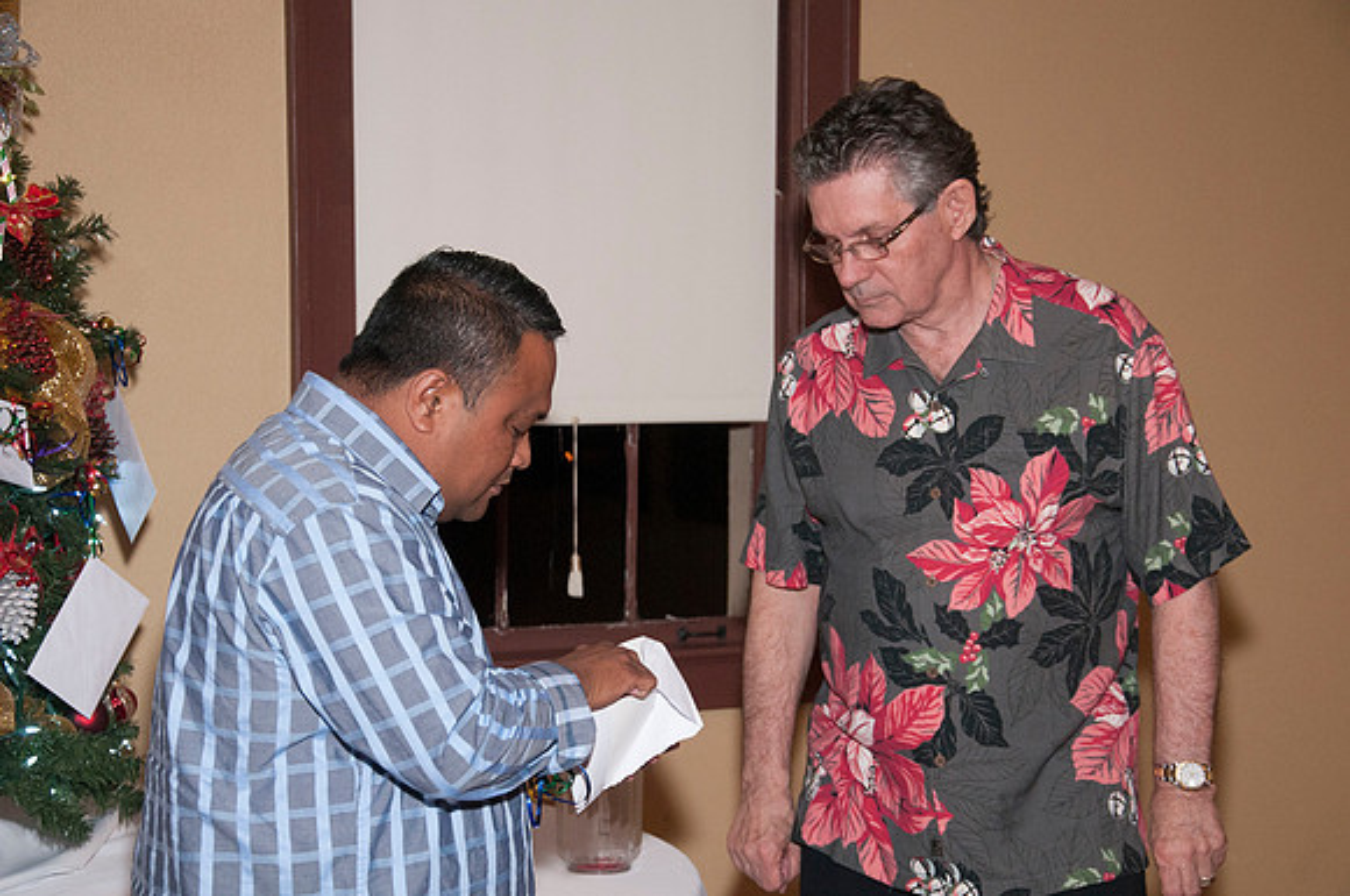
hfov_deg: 28.1
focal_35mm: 72
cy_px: 448
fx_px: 2696
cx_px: 675
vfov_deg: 18.9
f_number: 5.6
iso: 800
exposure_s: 1/80
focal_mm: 48
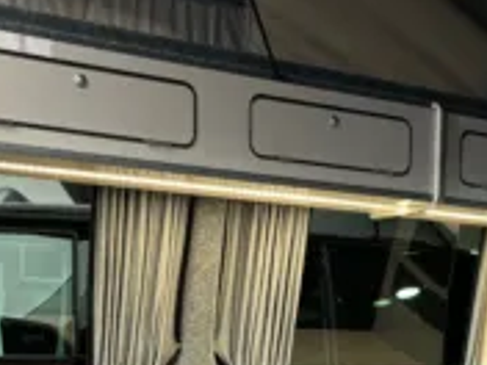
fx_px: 1041
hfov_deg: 26.3
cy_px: 483
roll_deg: -0.9
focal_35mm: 74
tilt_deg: -7.0
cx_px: 299
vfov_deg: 18.4
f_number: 1.6
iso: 160
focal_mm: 5.96
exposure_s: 1/50
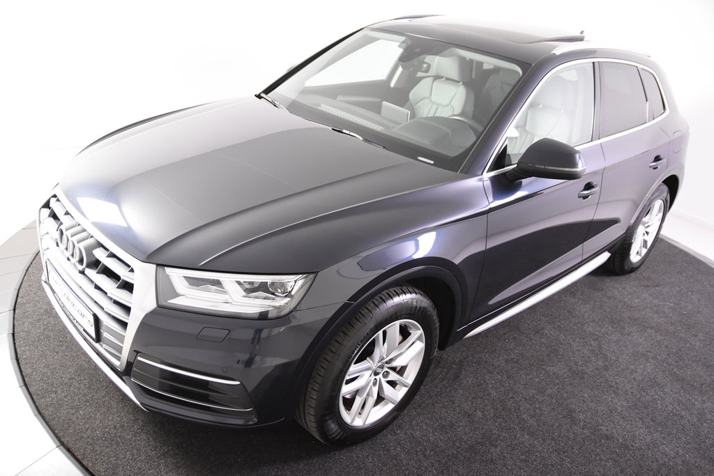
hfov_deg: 61.9
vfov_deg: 43.6
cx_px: 357
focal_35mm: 30
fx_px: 595
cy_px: 238
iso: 1600
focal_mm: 20
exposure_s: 1/40
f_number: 3.2
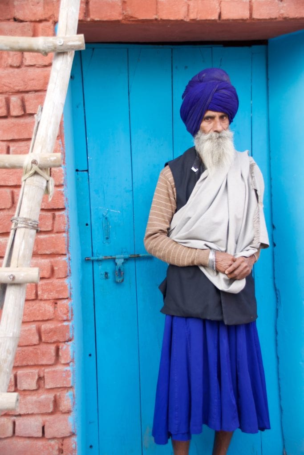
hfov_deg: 23.8
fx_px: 722
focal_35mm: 57
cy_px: 228
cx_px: 152
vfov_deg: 35.0
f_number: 4.2
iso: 250
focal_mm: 38
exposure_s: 1/60
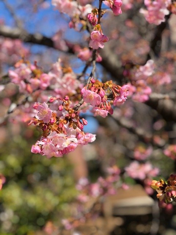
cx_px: 88
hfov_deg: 25.7
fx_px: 386
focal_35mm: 57
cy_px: 118
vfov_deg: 33.8
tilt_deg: +8.9
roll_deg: +7.4
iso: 20
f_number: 2.8
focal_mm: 6.6
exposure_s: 1/397
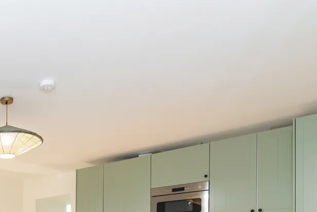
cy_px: 272
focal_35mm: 39
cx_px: -34
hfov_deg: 40.0
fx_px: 343
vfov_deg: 28.4
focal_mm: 15
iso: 400
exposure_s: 1/6
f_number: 6.3
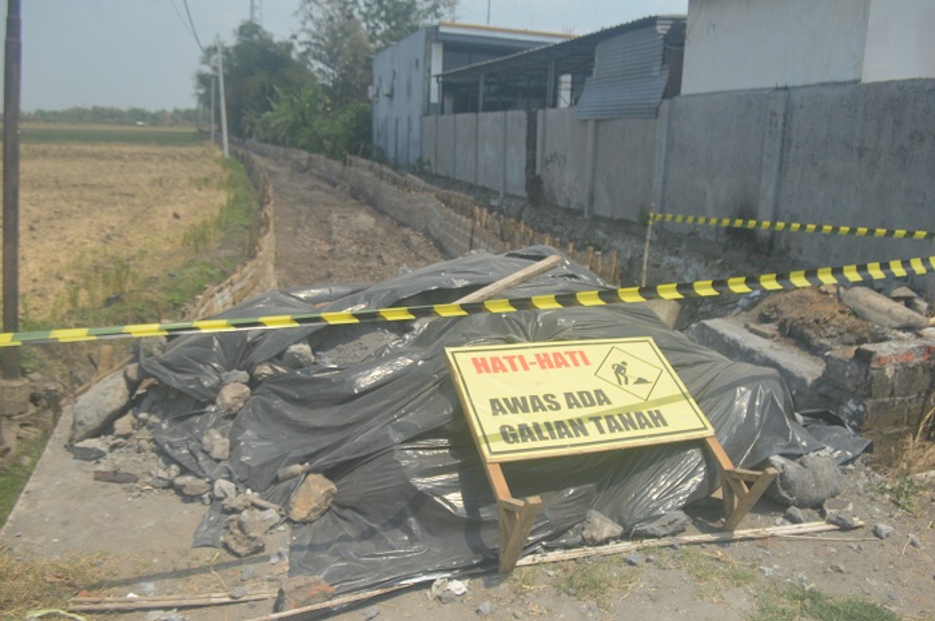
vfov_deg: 47.8
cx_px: 468
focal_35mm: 27
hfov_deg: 67.4
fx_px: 700
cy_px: 310
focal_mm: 18
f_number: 6.3
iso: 400
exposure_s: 1/1600
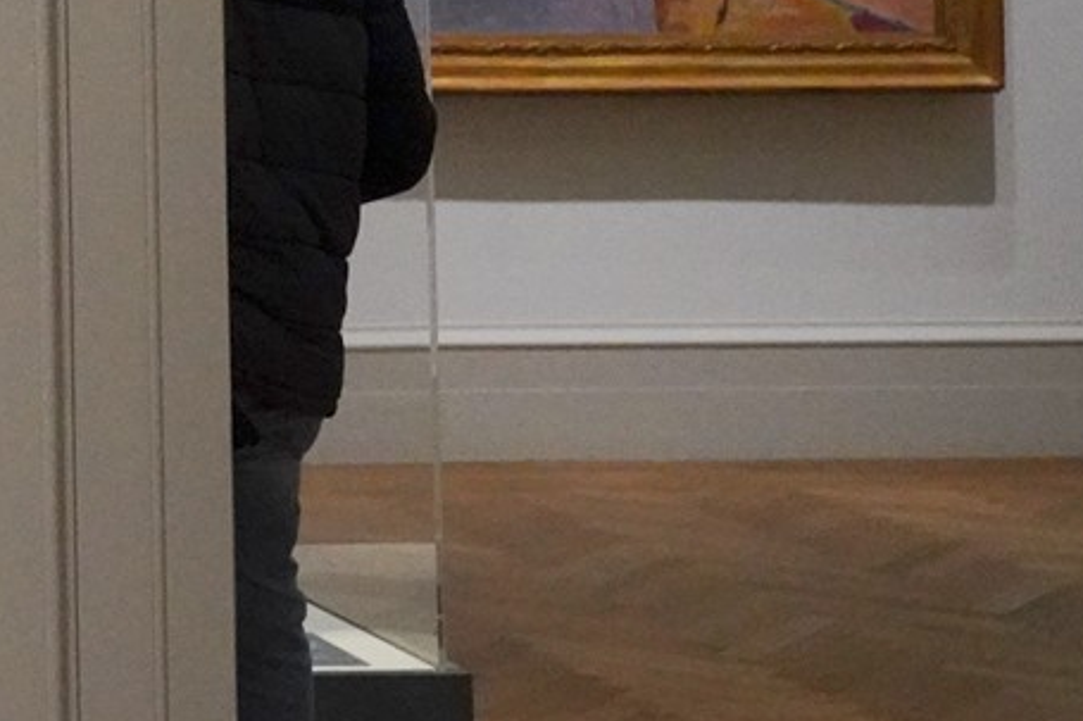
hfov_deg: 13.1
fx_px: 3969
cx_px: -1185
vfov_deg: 10.0
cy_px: -464
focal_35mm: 132
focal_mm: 30
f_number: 9
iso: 8000
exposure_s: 1/100
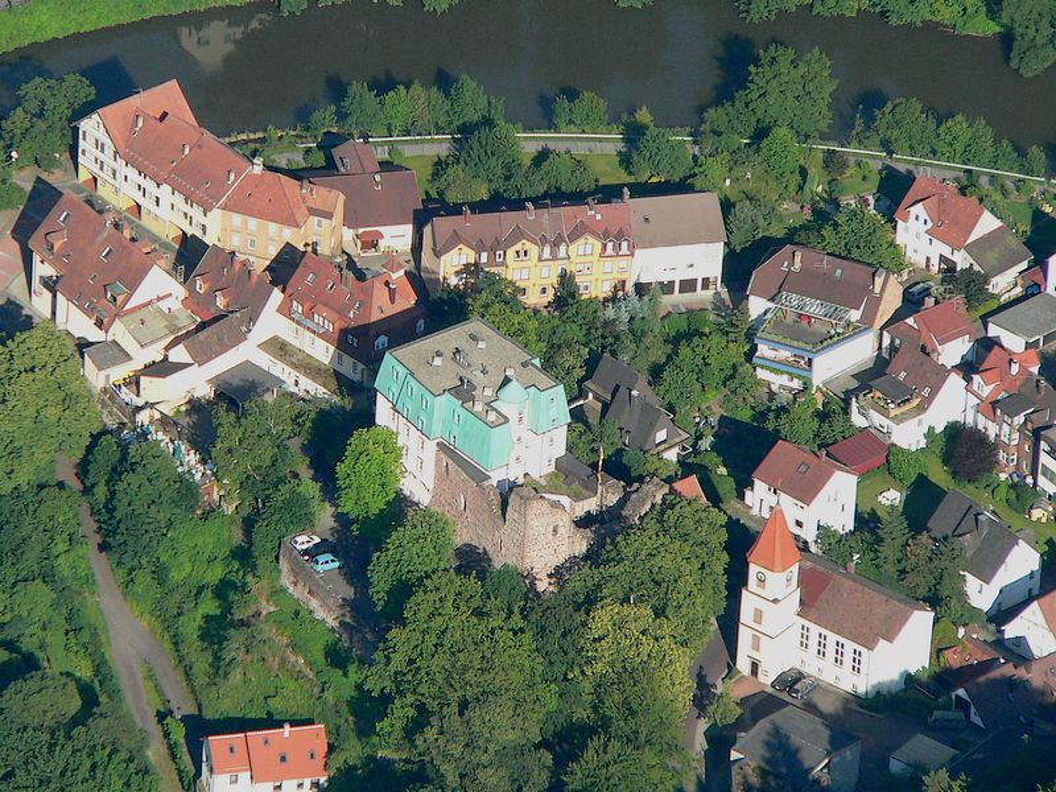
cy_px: 396
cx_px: 528
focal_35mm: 432
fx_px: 13179
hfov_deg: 4.6
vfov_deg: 3.4
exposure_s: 1/800
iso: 200
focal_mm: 72
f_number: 5.6
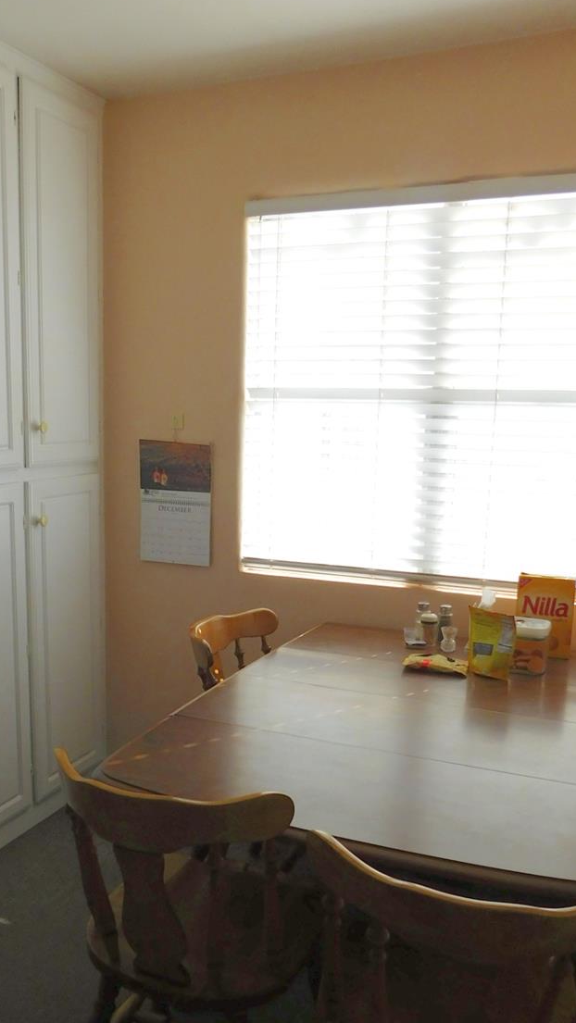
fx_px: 923
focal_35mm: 34
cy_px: 592
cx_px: 188
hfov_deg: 34.3
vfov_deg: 57.7
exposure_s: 1/500
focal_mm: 4
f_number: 3
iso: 125
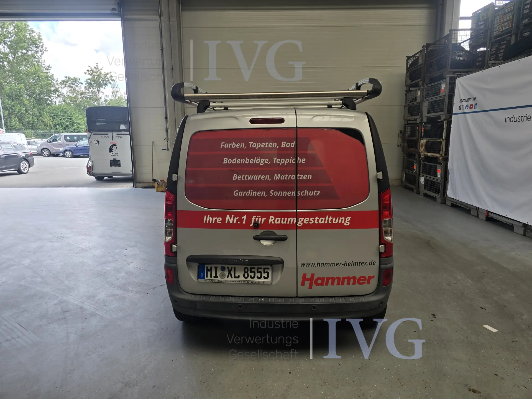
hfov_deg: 73.9
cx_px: 266
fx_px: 353
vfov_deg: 58.9
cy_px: 200
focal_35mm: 23
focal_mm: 6.3
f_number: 1.7
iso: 25
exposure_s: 1/180
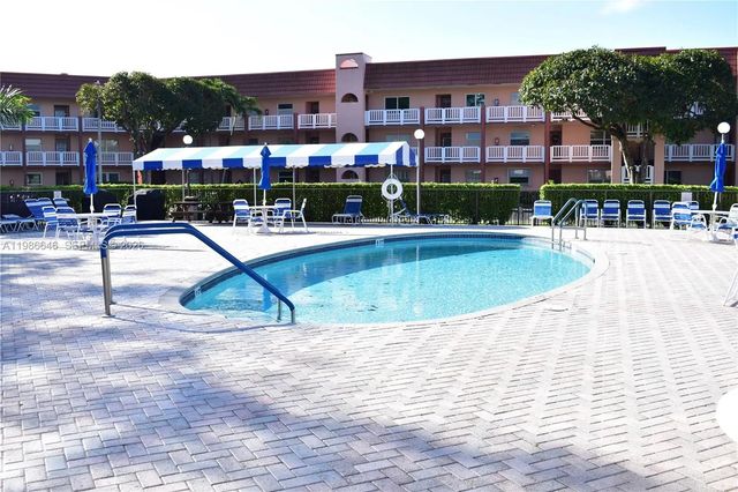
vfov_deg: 36.8
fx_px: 738
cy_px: 246
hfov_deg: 53.2
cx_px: 369
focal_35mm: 36
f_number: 6.3
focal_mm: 24
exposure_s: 1/160
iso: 100
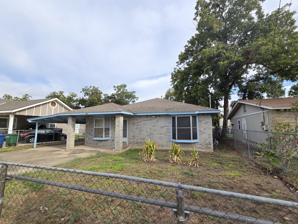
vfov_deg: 85.7
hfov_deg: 102.0
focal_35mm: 14
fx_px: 121
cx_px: 153
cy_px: 111
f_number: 2.2
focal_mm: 2.2
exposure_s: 1/950
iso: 50
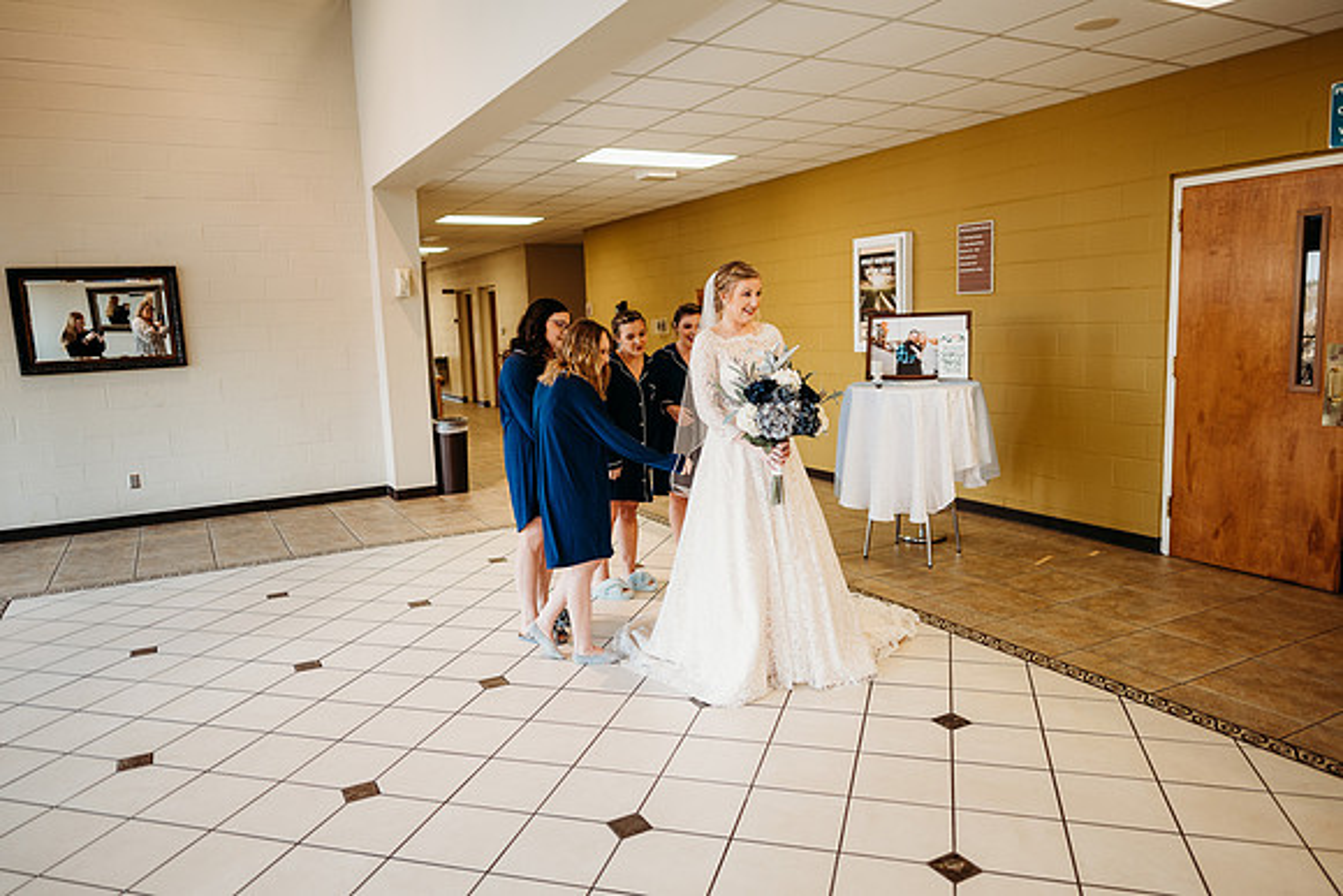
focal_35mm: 24
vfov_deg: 53.2
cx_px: 672
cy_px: 448
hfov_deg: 73.7
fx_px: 896
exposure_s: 1/160
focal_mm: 24
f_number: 1.8
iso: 400
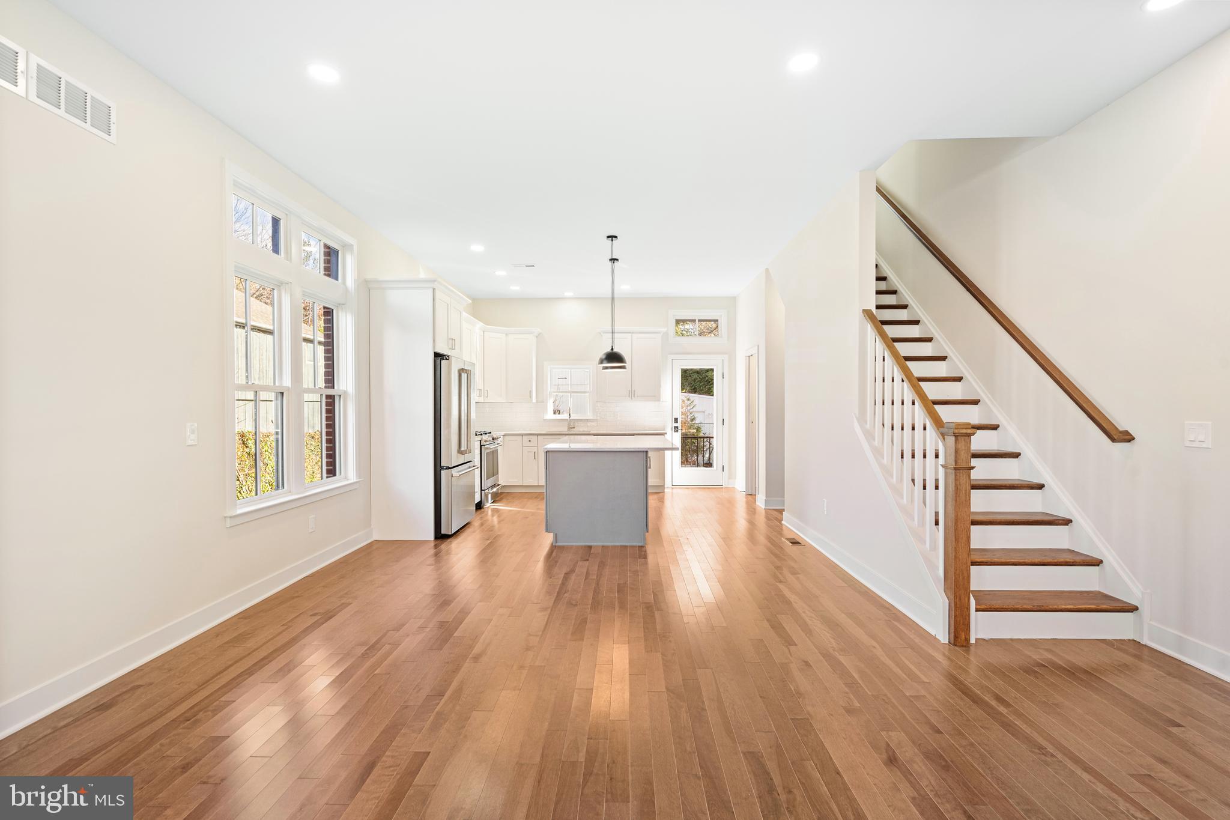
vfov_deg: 73.7
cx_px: 615
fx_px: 547
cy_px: 410
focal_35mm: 16
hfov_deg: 96.7
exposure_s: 1/8
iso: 250
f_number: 8
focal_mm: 16
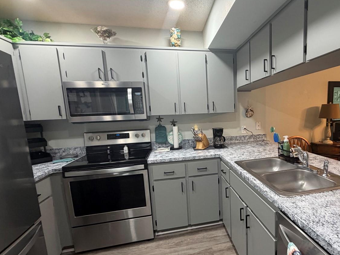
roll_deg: +1.9
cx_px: 222
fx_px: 196
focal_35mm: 20
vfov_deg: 65.8
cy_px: 140
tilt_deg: -7.6
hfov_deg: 79.5
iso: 250
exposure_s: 1/60
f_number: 2.2
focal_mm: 2.22
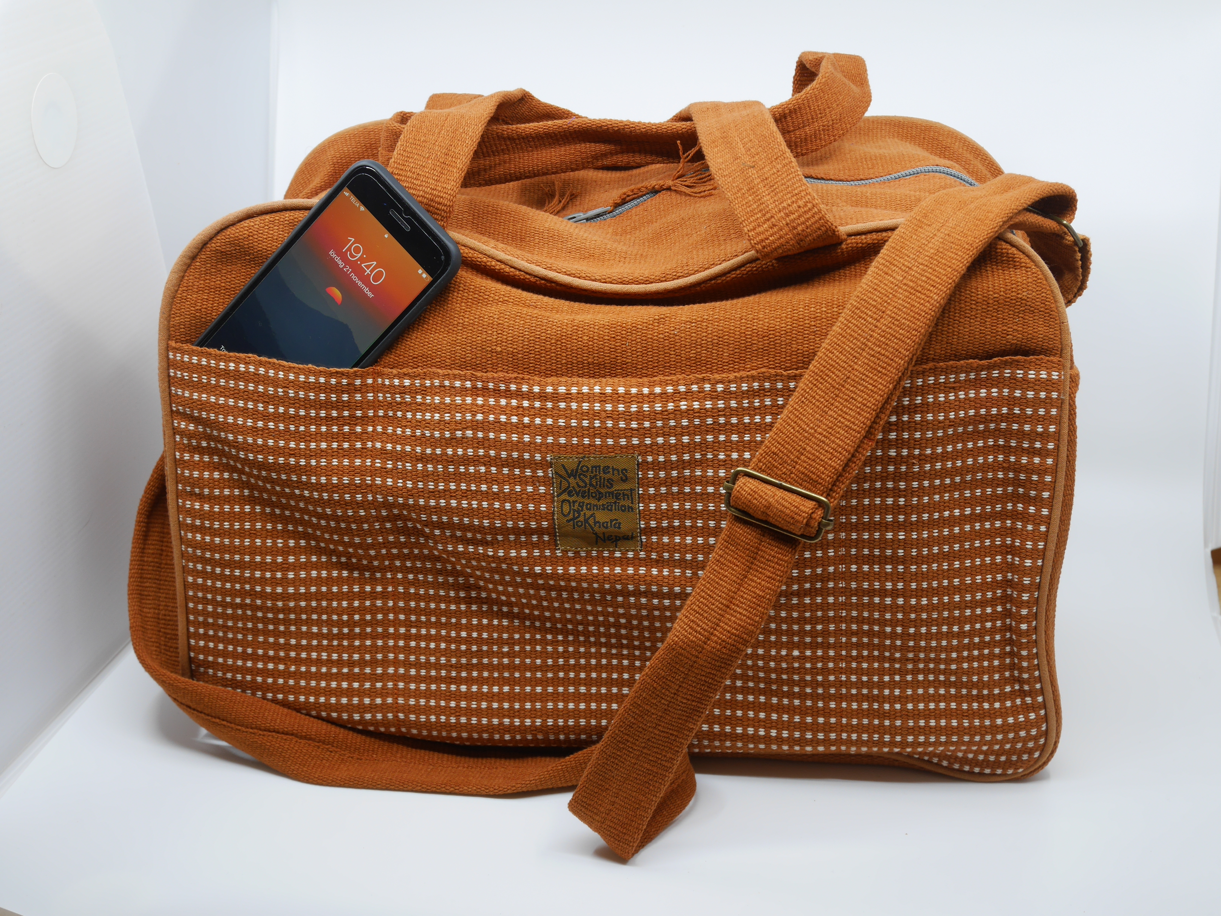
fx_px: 1693
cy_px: 458
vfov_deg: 30.3
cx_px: 610
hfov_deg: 39.7
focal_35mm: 48
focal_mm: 24
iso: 200
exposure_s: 1/60
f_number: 5
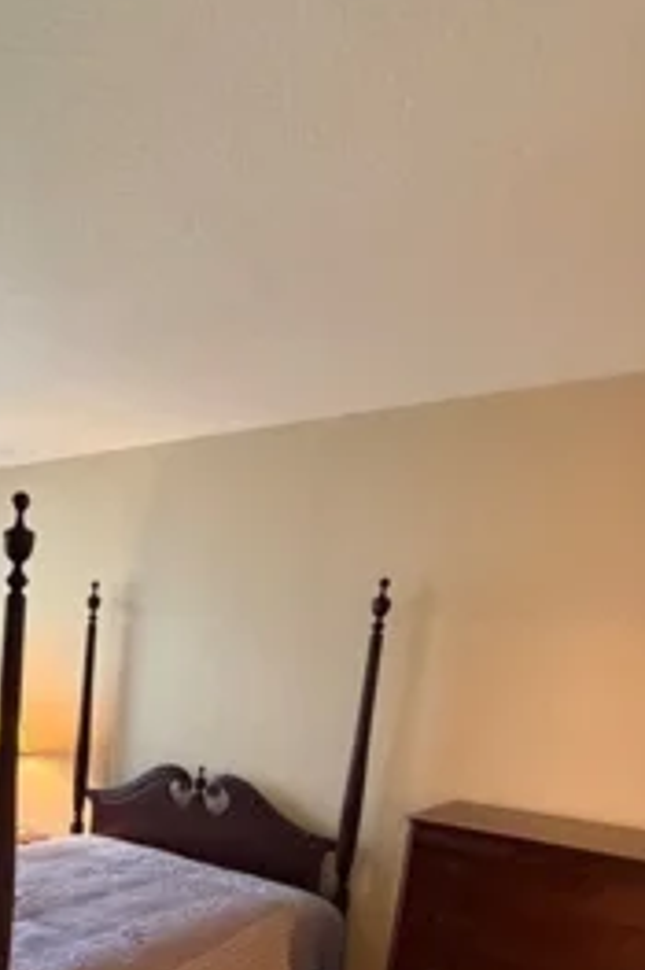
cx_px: -7
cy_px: 819
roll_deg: -2.5
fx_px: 834
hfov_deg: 37.5
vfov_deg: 54.7
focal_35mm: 31
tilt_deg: -12.0
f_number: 2.2
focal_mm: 2.22
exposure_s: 1/60
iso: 640
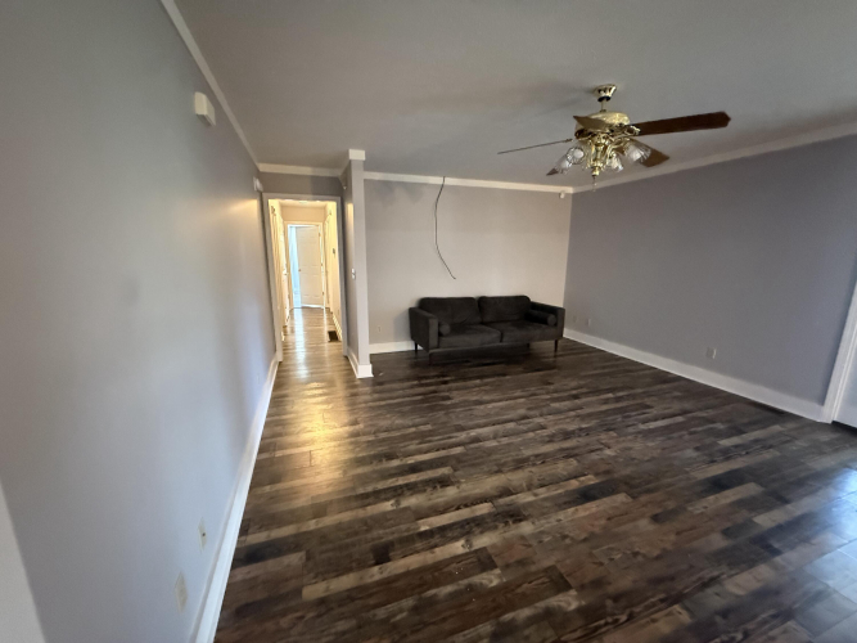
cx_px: 428
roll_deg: -0.2
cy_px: 322
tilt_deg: -12.0
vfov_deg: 85.7
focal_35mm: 14
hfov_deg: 102.1
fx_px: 347
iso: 1250
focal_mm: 2.22
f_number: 2.2
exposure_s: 1/60
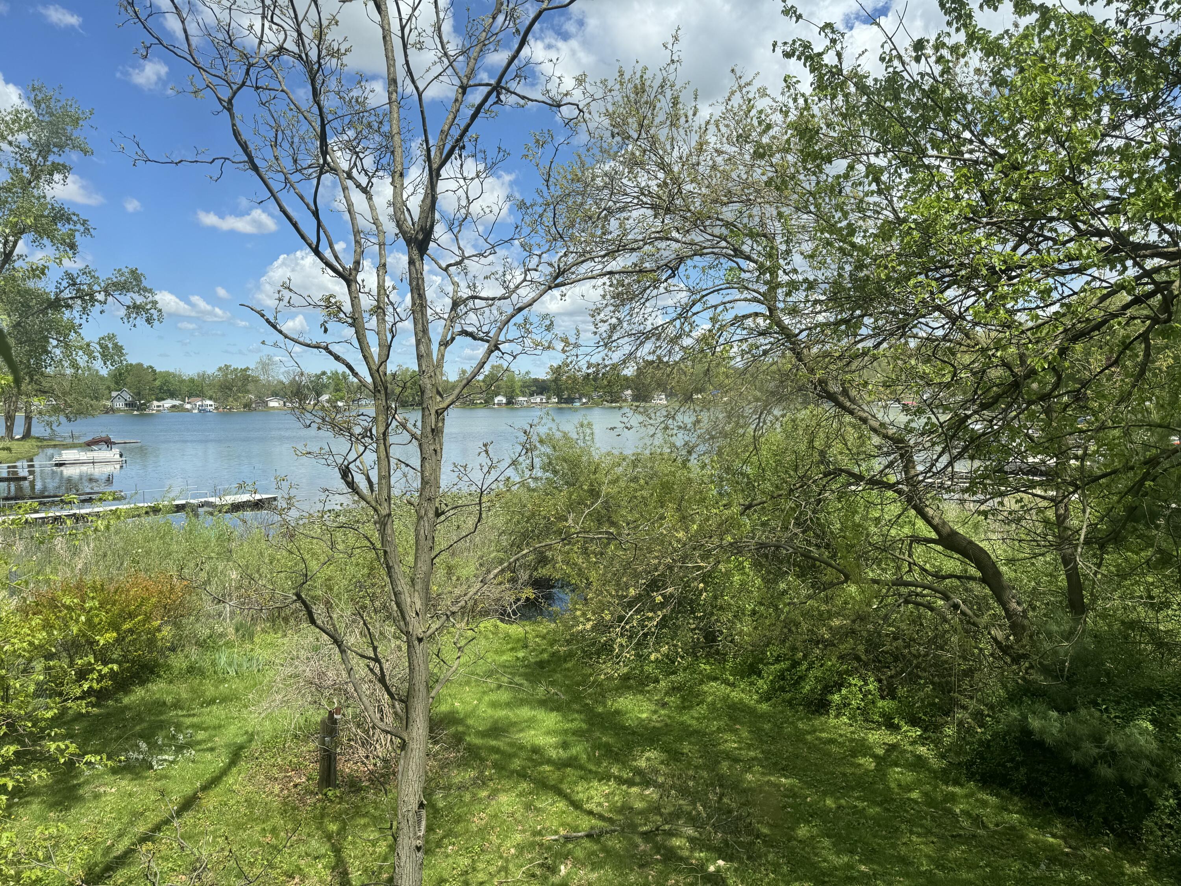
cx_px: 590
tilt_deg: -4.0
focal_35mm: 24
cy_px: 443
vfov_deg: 56.8
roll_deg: +0.6
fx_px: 819
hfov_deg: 71.6
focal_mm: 6.76
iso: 80
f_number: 1.78
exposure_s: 1/3413
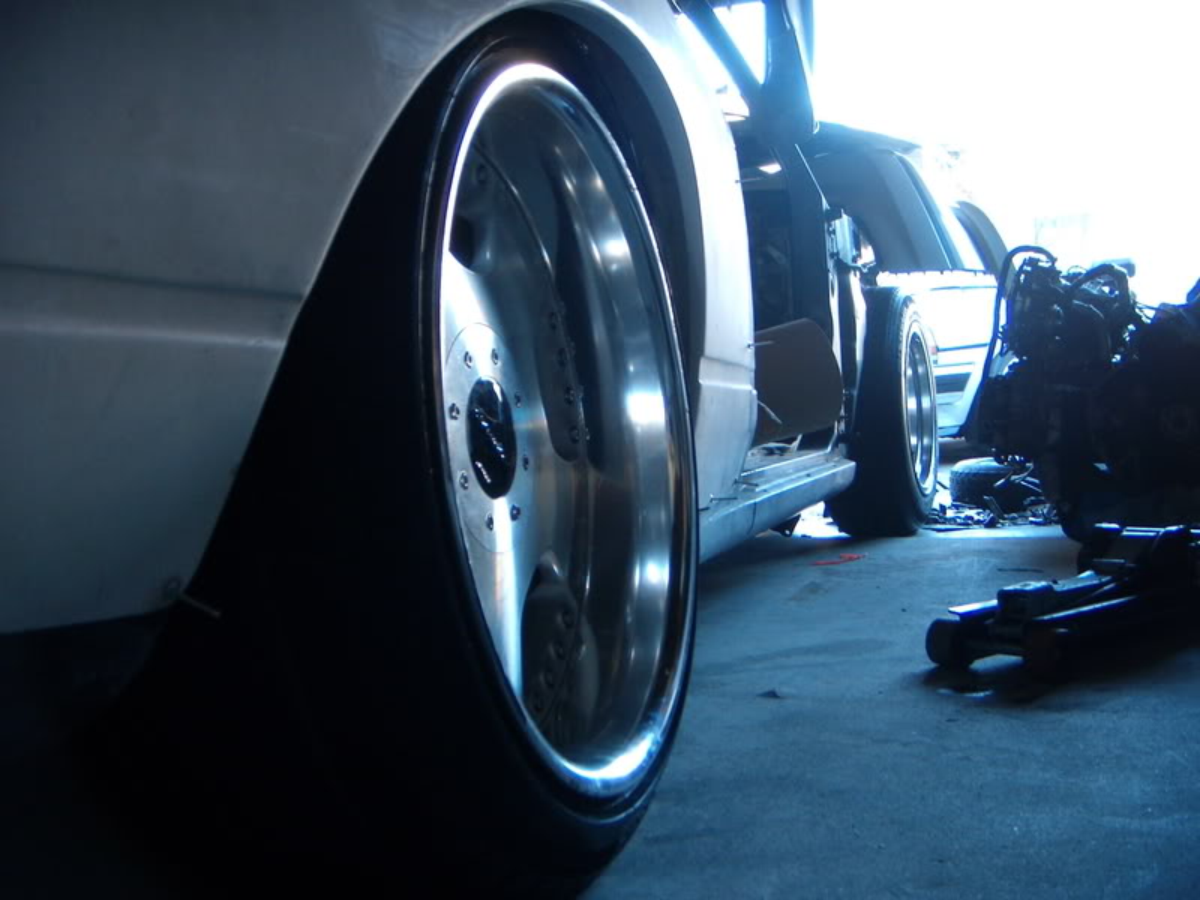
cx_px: 600
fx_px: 1317
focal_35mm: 38
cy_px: 450
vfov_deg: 37.7
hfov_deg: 49.0
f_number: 3.5
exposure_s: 1/10.9
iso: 100
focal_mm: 6.4
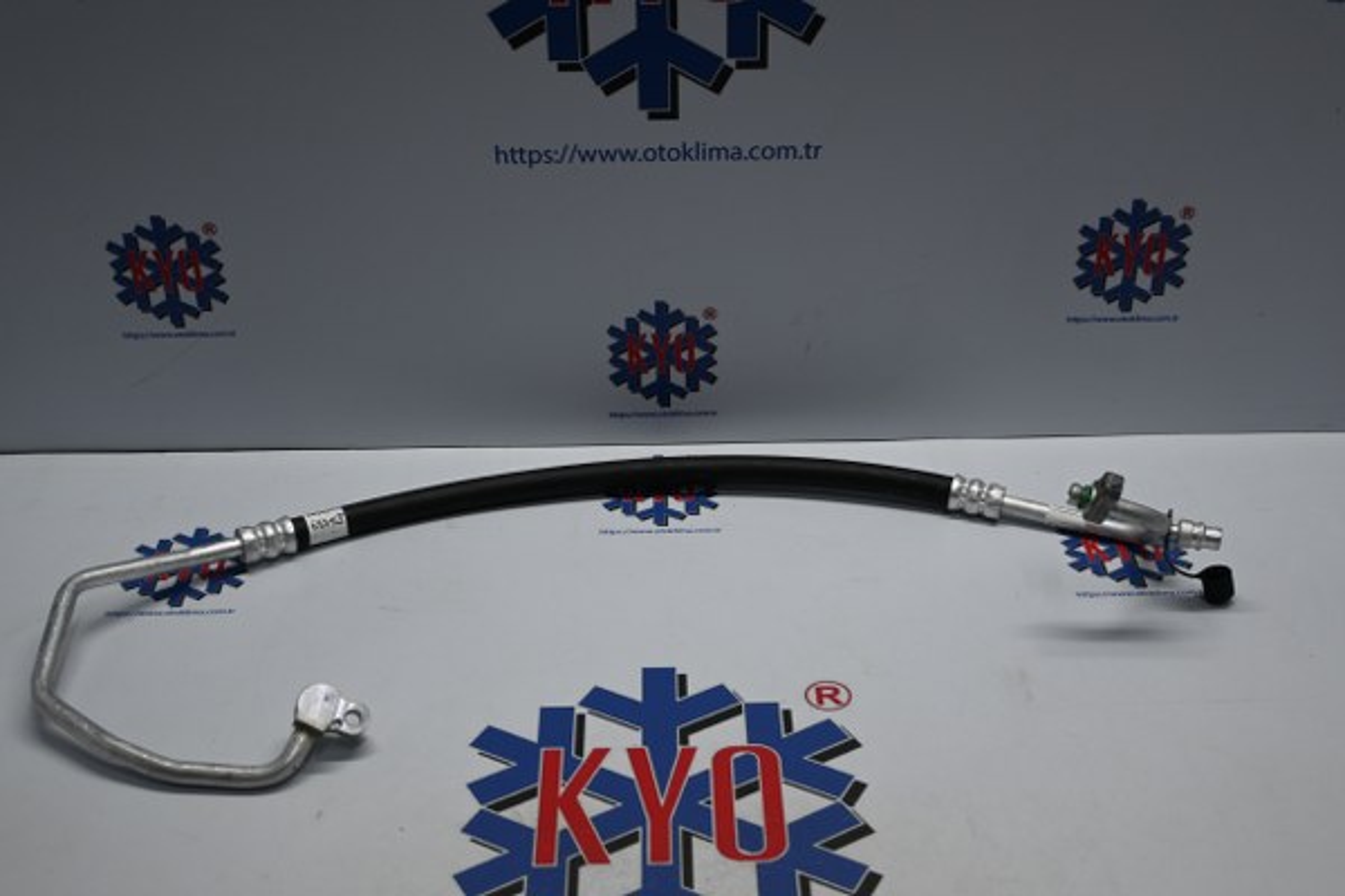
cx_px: 672
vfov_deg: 29.9
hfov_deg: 43.6
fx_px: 1681
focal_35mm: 45
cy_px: 448
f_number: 4.8
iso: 200
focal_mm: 30
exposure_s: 1/50
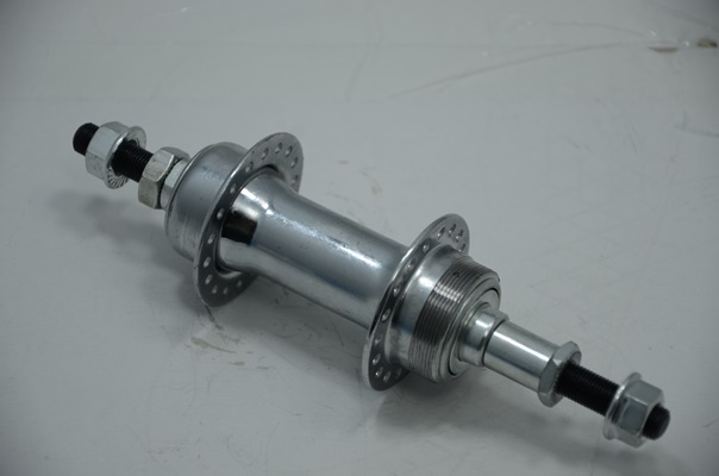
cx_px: 360
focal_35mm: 158
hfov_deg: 13.1
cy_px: 238
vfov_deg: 8.7
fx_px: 3139
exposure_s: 1/60
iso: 100
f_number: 5.6
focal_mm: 105
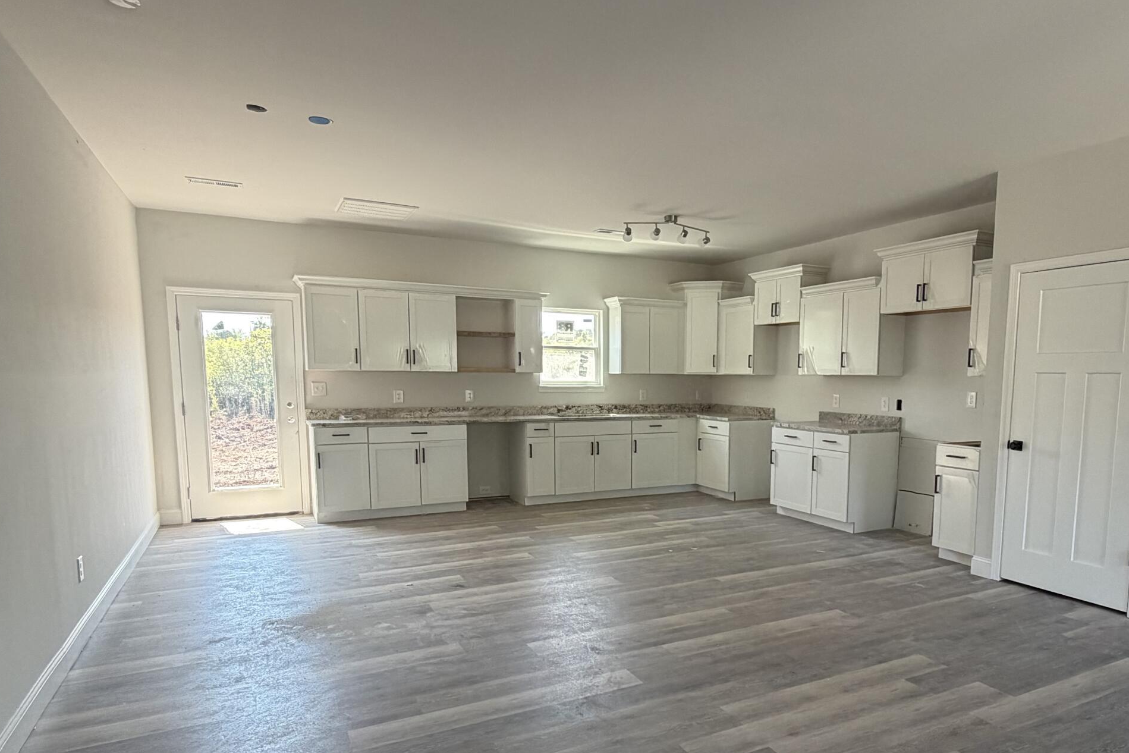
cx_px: 655
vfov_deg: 54.6
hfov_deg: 75.6
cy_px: 458
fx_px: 721
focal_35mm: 23
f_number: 2.2
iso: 200
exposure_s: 1/121
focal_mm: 2.22
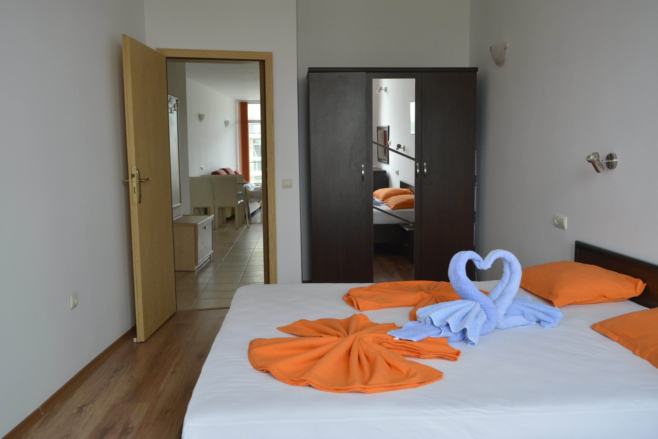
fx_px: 603
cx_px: 329
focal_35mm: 33
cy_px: 220
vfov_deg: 40.0
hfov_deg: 57.2
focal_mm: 22
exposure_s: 1/200
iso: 1250
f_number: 6.3
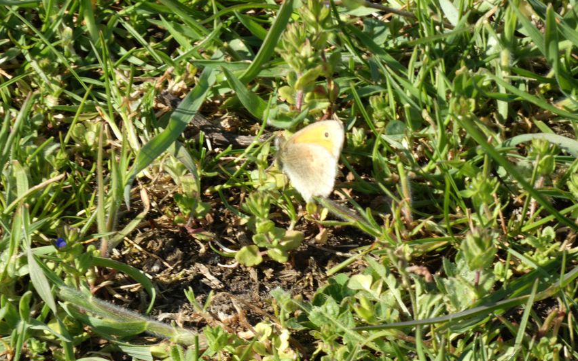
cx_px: 289
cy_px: 169
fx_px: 10413
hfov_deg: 3.2
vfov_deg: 2.0
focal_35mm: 661
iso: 125
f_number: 5.6
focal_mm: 111.5
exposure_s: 1/100
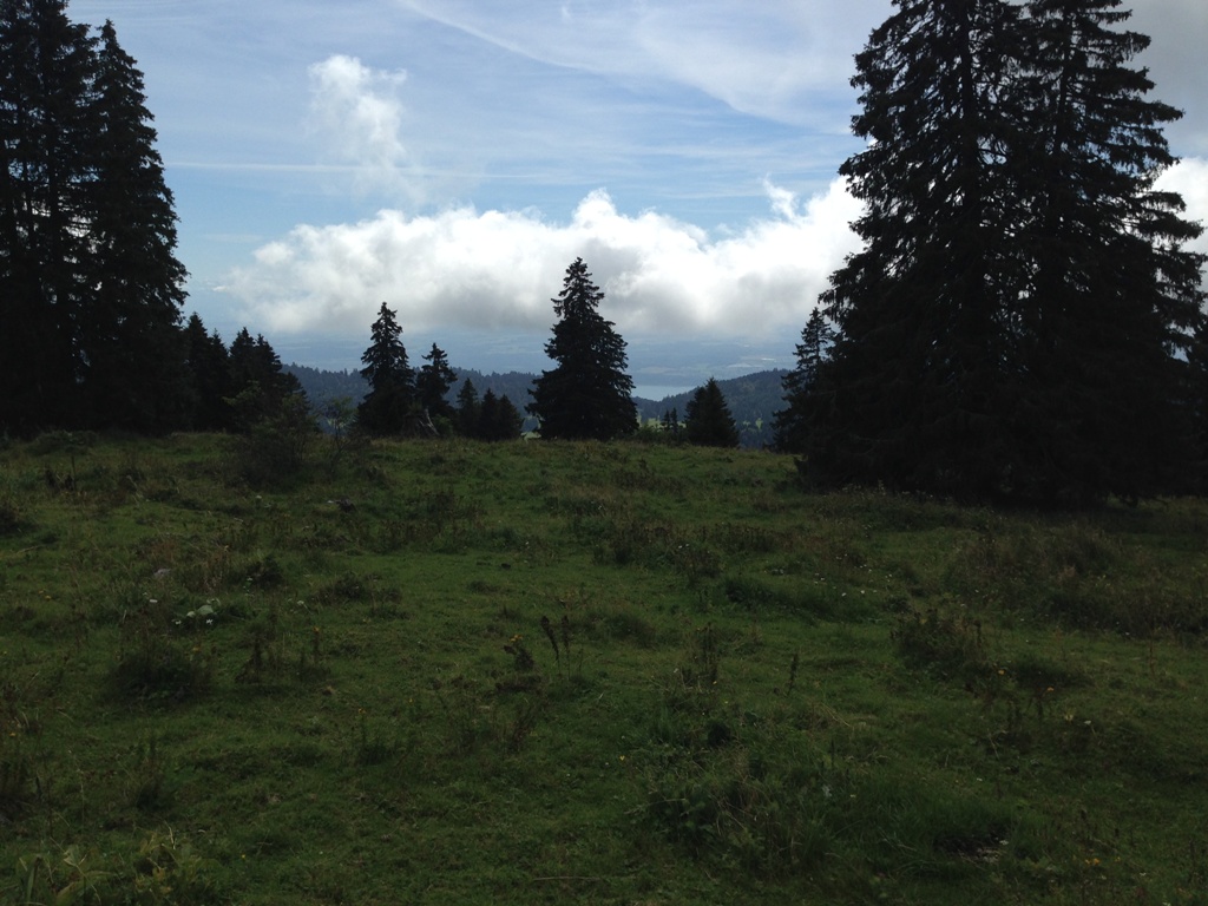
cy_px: 453
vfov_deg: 42.9
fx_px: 1152
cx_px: 604
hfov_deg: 55.4
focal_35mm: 33
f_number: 2.4
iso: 50
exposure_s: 1/2584
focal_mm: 4.12
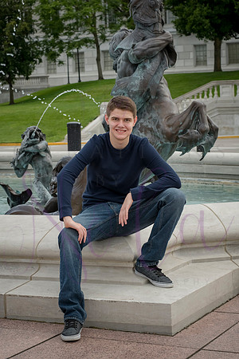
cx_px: 120
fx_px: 856
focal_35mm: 86
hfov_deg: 15.9
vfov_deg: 23.6
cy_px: 180
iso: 640
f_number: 11
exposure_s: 1/400
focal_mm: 86
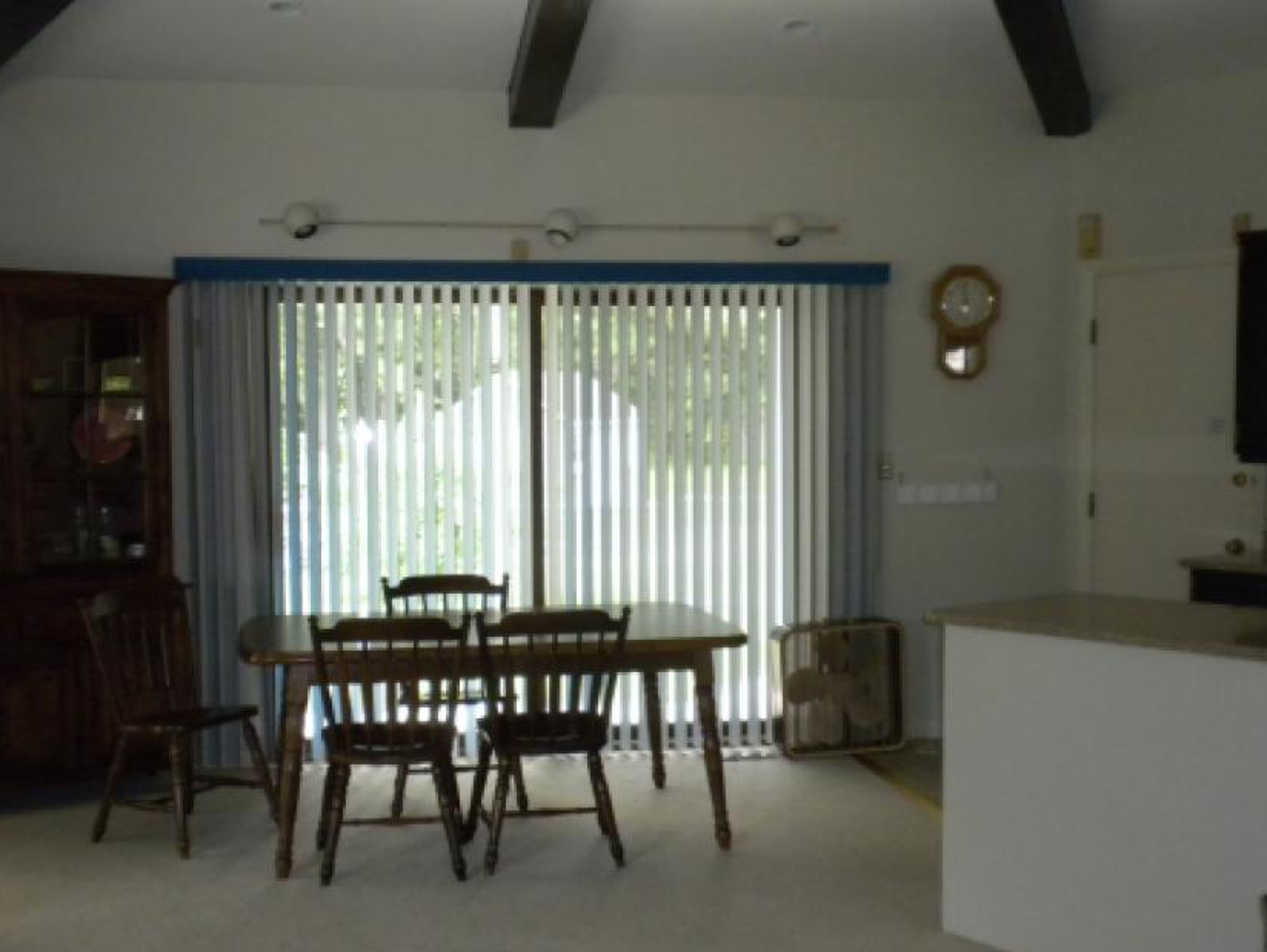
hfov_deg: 41.2
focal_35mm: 46
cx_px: 634
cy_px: 518
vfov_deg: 31.5
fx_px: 1685
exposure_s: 1/83.3
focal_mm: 6.6
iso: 400
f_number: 3.5
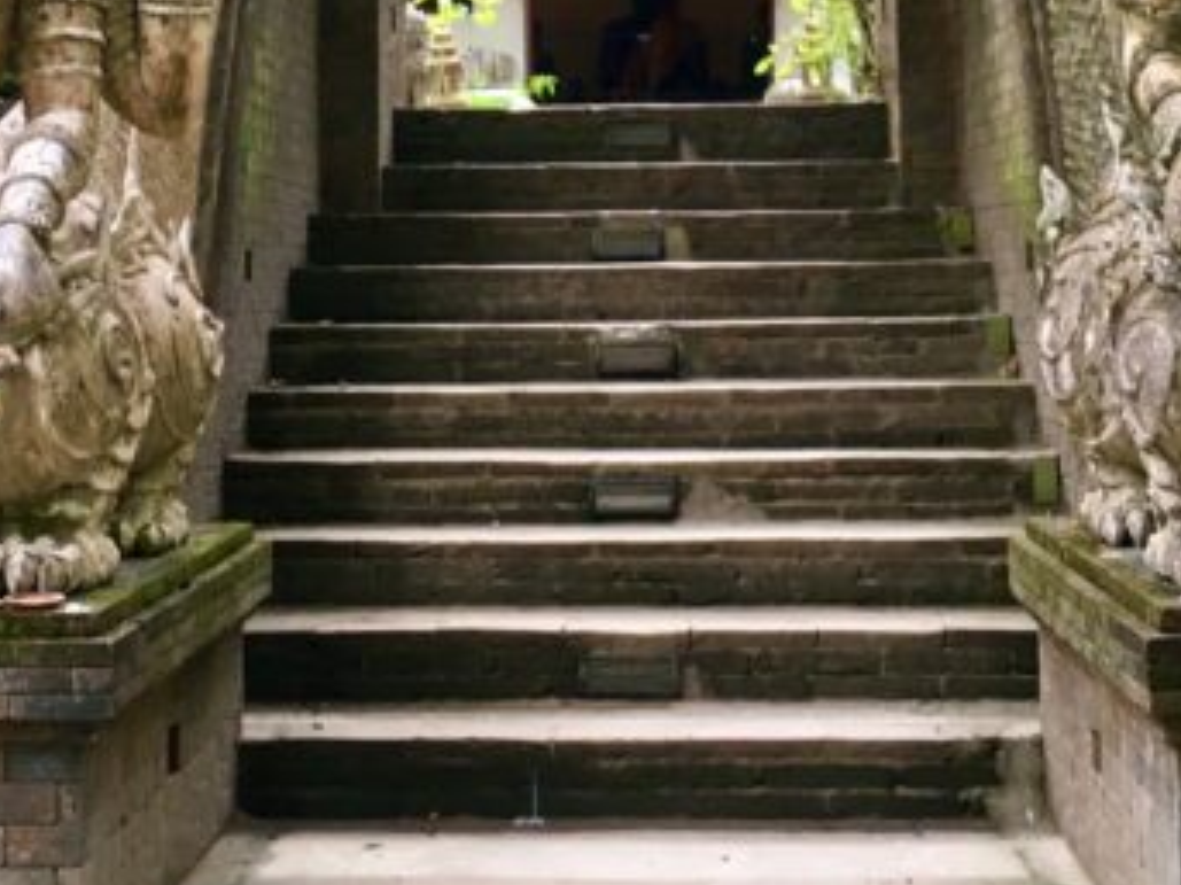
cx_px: 582
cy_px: 96
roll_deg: +0.1
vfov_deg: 22.1
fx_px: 2217
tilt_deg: +7.0
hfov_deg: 29.8
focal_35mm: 65
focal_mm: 4.15
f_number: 2.2
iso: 80
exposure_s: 1/33
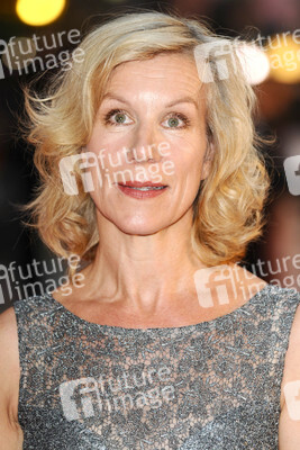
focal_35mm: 232
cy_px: 225
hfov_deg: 5.9
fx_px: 2904
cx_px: 150
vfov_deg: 8.9
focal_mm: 155
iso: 320
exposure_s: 1/200
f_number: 2.8
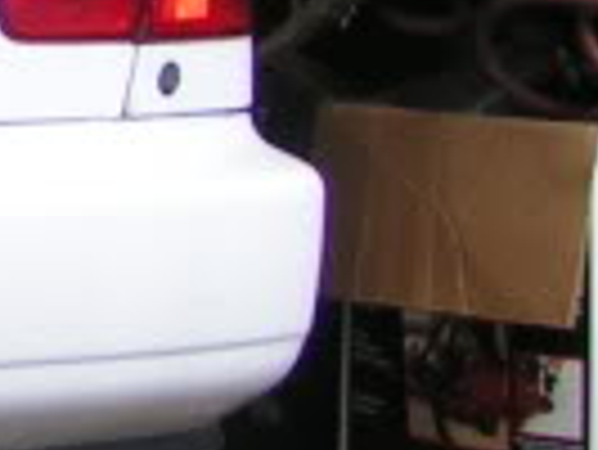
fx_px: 3942
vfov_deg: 6.5
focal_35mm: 228
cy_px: -198
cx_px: -1106
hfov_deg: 7.7
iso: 50
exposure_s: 1/100
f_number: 4.5
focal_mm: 5.8
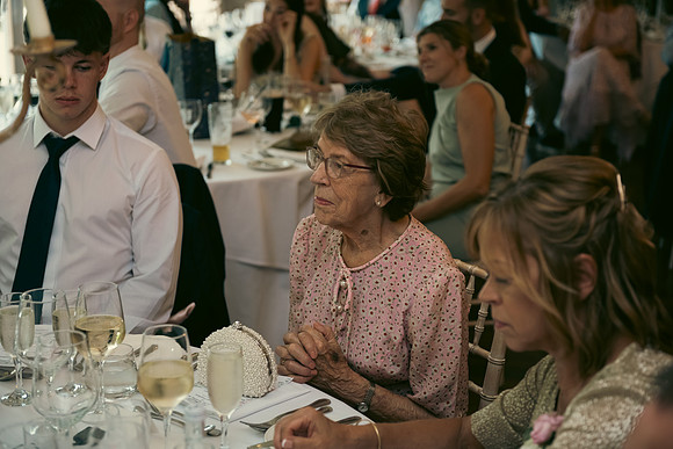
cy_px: 224
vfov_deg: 21.9
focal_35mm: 62
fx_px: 1159
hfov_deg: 32.4
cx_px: 336
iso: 640
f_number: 3.5
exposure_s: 1/160
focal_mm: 62
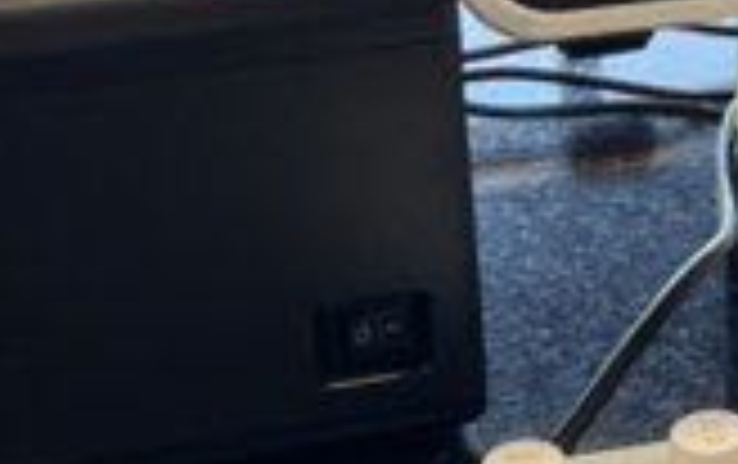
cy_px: -124
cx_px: 1156
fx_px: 3041
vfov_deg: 8.6
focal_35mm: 151
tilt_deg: -20.7
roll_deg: -1.4
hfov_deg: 13.0
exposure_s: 1/121
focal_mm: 5.7
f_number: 1.5
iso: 50
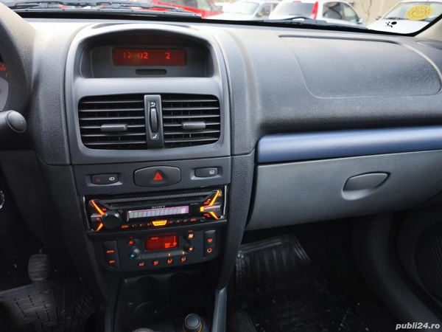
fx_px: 294
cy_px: 166
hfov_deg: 73.9
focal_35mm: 23
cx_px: 221
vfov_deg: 58.9
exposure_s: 1/50
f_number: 1.6
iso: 320
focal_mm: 6.57
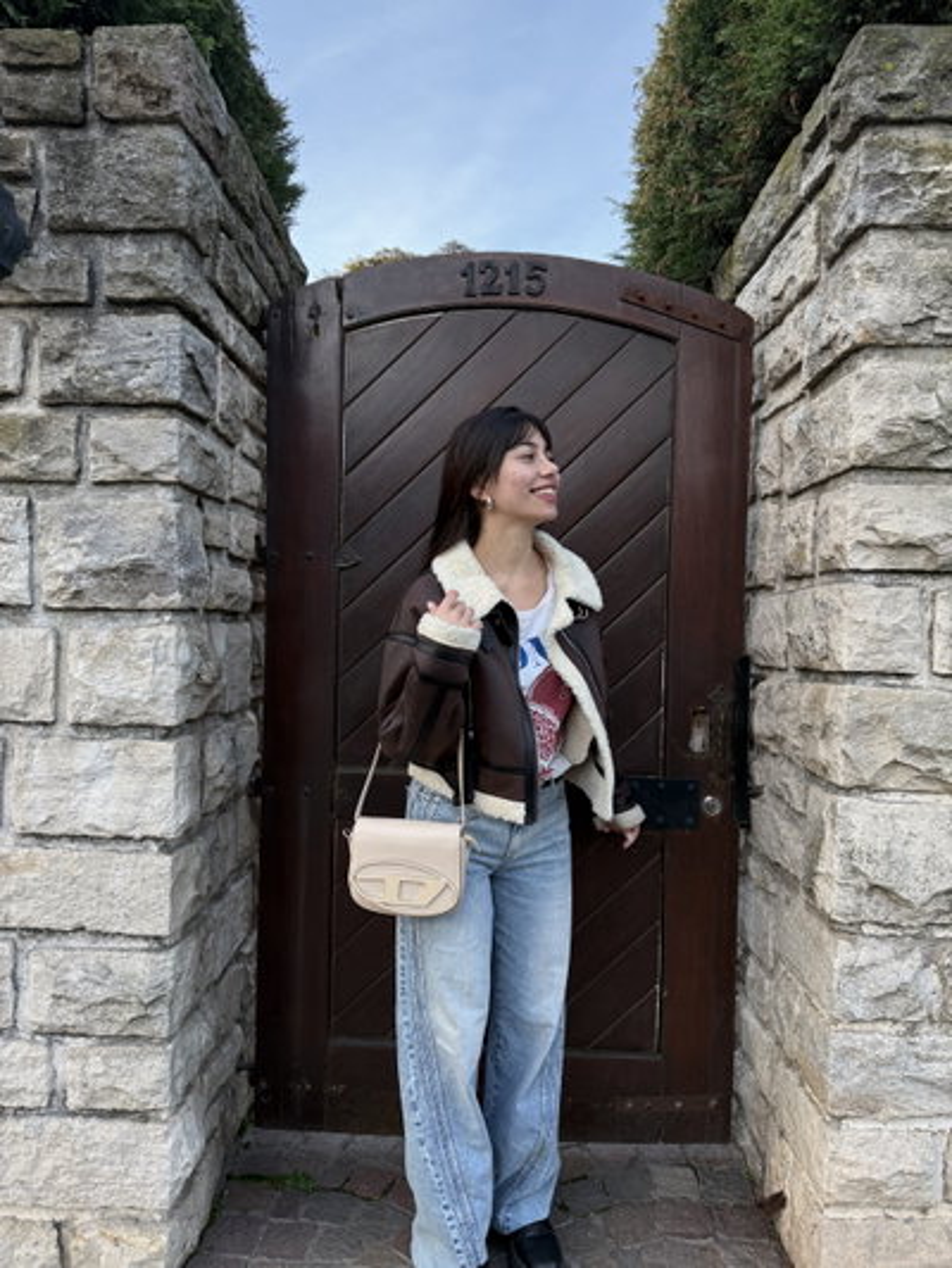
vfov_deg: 71.6
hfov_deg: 56.8
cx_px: 476
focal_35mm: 24
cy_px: 634
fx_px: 880
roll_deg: -1.5
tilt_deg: -0.3
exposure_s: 1/121
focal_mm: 6.76
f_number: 1.78
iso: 125
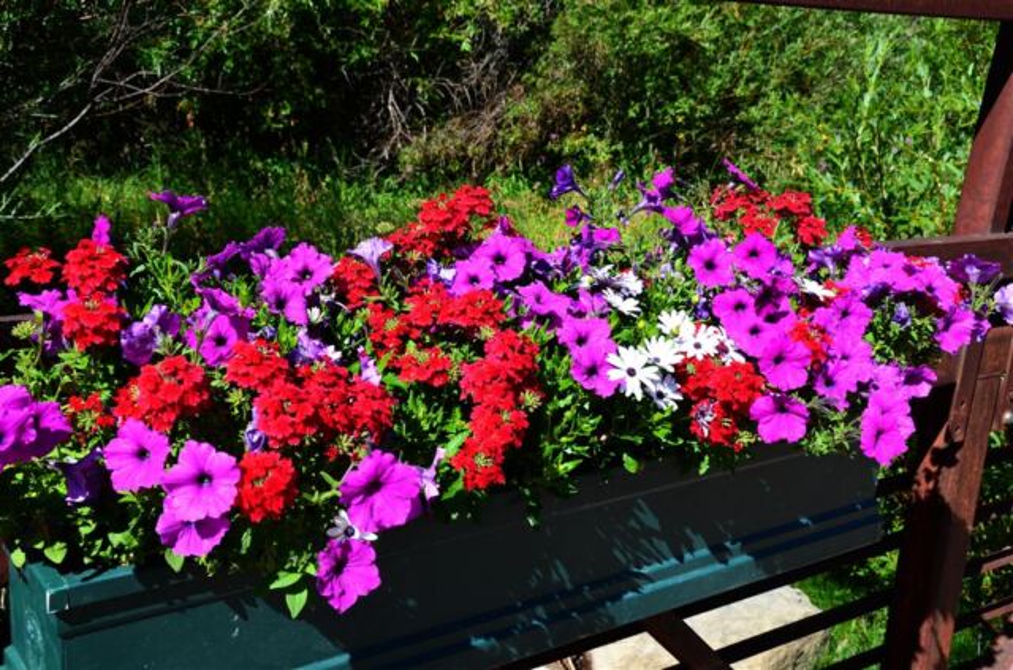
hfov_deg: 48.0
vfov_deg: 32.8
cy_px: 335
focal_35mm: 40
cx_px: 506
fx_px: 1137
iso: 110
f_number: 11
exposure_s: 1/125
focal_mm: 27
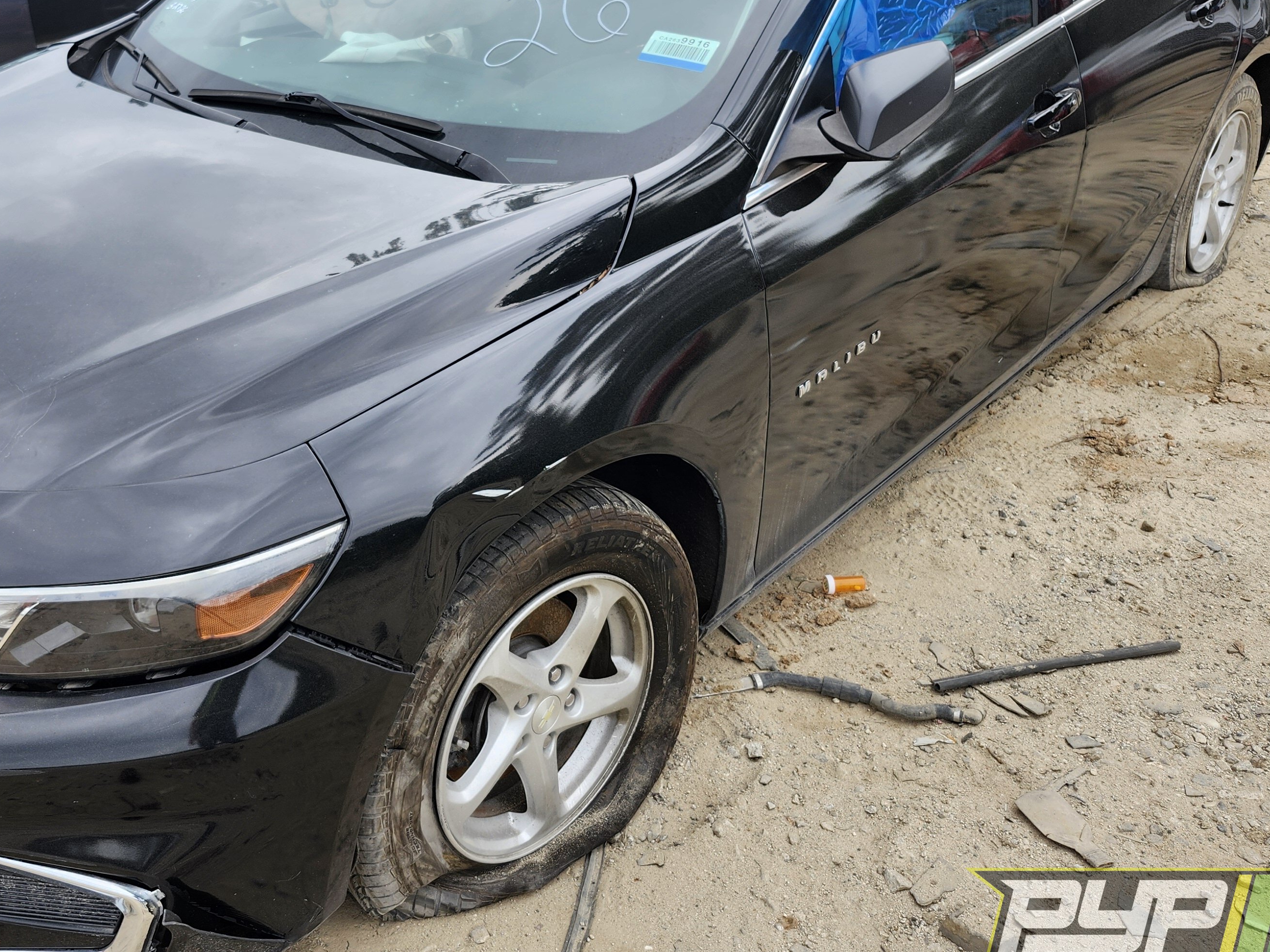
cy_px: 334
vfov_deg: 40.3
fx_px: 1284
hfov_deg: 51.3
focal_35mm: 35
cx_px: 387
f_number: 1.8
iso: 25
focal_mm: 5.54
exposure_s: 1/274
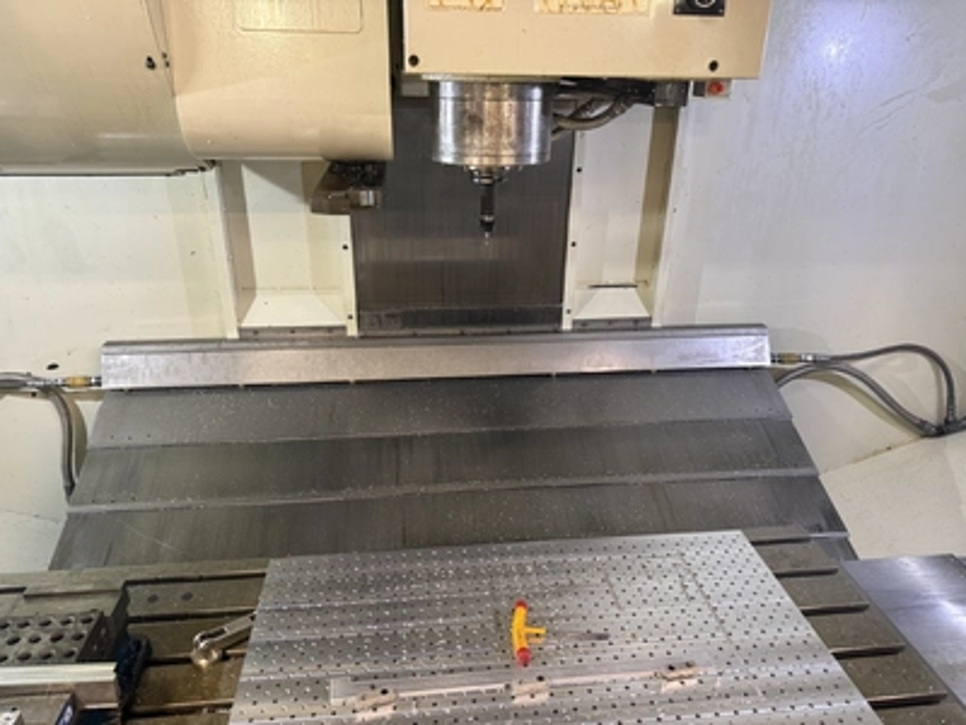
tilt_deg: -23.6
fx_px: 670
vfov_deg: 56.8
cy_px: 362
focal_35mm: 24
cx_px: 483
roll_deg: -0.6
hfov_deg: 71.6
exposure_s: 1/60
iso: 250
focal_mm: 6.76
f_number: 1.78
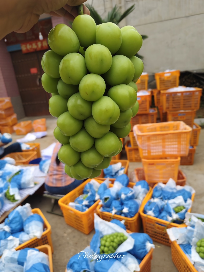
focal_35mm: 23
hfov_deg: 58.9
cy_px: 136
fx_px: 181
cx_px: 102
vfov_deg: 73.9
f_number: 1.88
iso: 67
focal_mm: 5.56
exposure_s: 1/285
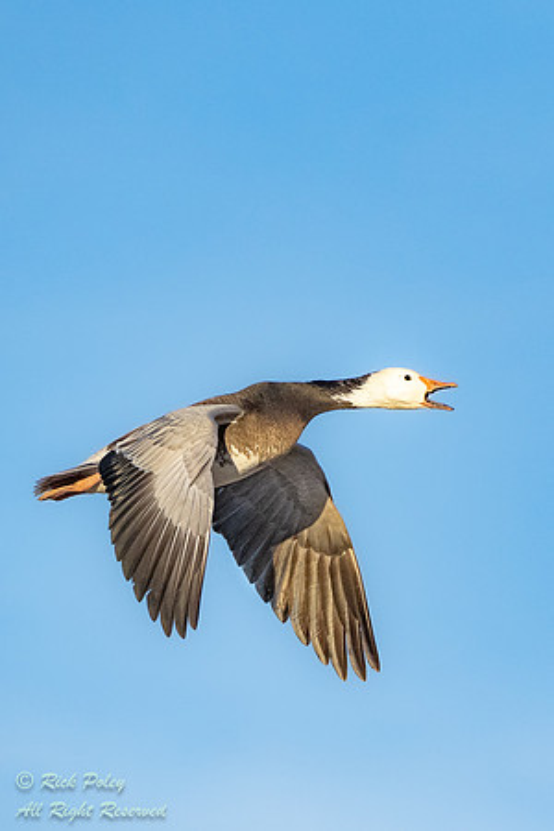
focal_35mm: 1138
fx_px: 26275
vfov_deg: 1.8
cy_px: 493
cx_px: 448
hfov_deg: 1.2
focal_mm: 400
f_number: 8
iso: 1250
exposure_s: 1/2500
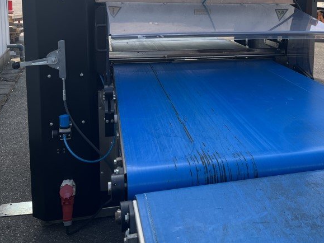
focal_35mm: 46
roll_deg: -1.4
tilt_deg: -7.0
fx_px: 430
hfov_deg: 40.3
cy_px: 52
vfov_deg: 30.8
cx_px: 236
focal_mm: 5.1
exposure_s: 1/858
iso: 50
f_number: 1.6
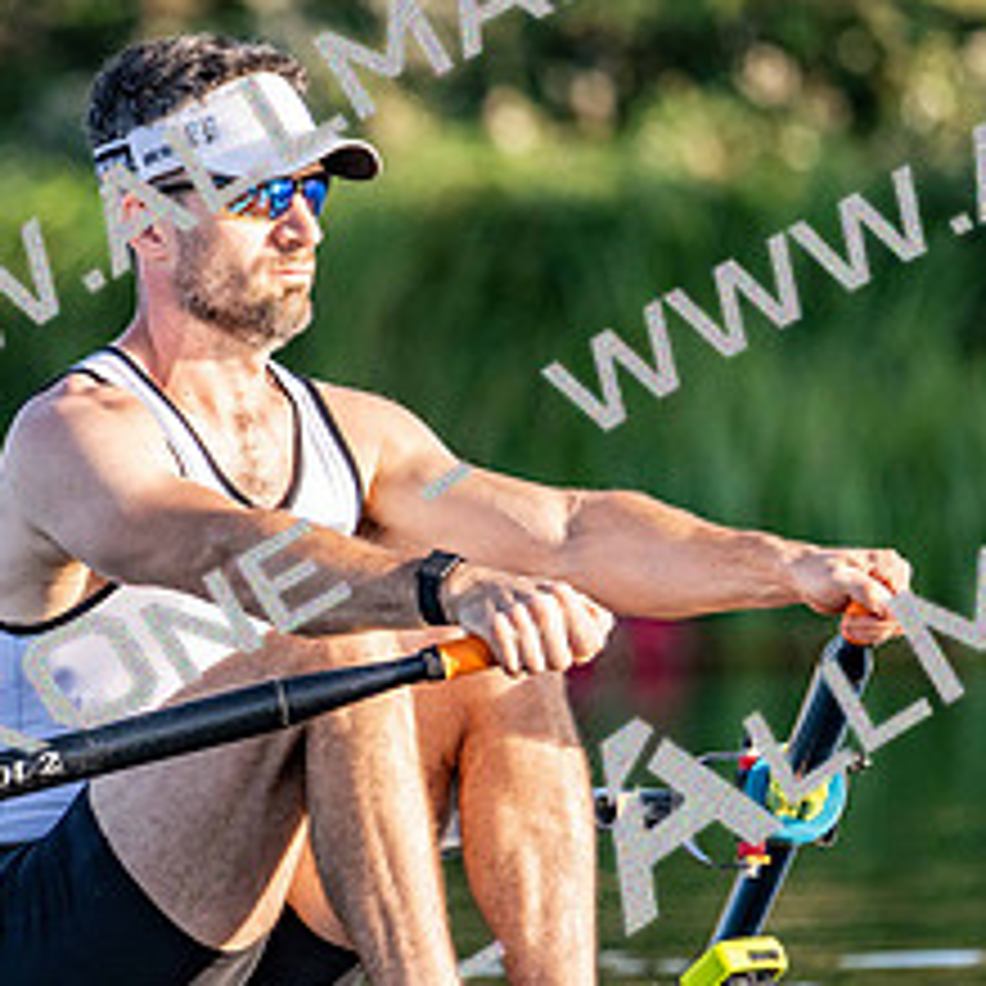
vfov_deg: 1.9
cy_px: 507
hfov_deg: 1.9
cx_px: 216
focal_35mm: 901
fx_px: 29036
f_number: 4.5
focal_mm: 400
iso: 1000
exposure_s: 1/2500
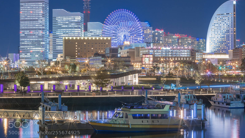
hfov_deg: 23.2
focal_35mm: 92
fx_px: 598
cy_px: 62
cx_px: 123
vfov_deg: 13.1
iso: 100
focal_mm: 58
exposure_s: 20
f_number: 11
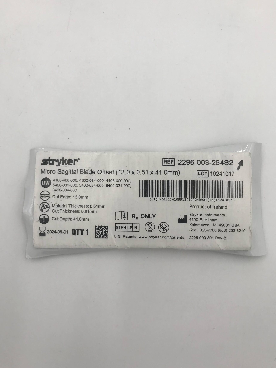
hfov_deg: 48.2
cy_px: 182
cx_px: 136
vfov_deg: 61.7
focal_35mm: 29
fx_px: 308
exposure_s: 1/273
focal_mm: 3.99
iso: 20
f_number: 1.8
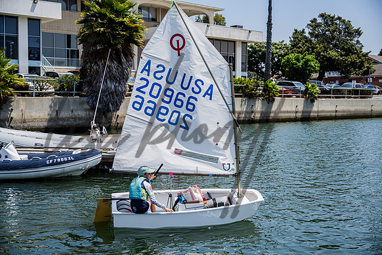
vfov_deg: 27.0
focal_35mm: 50
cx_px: 191
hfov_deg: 39.6
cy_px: 128
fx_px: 531
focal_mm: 50
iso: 1000
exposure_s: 1/5000
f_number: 5.6
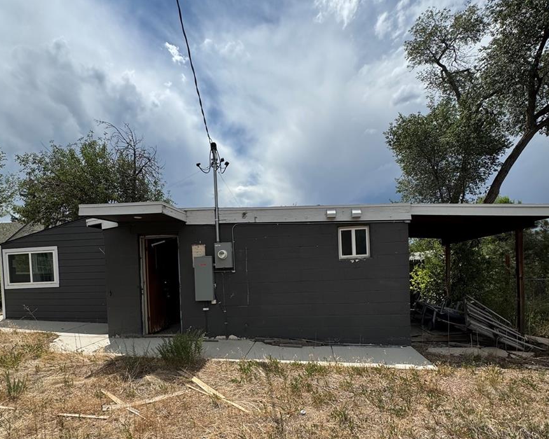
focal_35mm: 19
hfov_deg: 83.3
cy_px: 279
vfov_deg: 69.5
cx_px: 269
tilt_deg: -2.3
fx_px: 309
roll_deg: +2.7
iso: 50
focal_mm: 2.22
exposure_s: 1/2674
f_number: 2.2
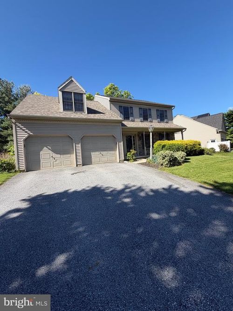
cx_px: 116
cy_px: 156
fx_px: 126
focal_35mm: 14
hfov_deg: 85.7
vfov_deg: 102.1
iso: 40
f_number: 2.2
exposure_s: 1/770
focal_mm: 2.22
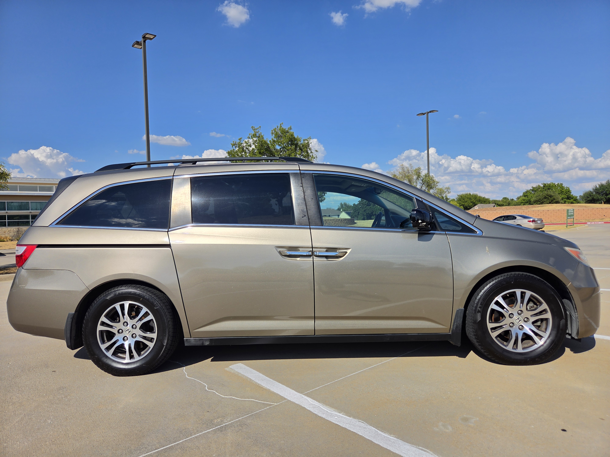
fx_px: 405
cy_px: 228
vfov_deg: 58.9
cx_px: 305
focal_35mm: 23
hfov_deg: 73.9
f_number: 1.8
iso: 50
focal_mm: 5.4
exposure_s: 1/7734
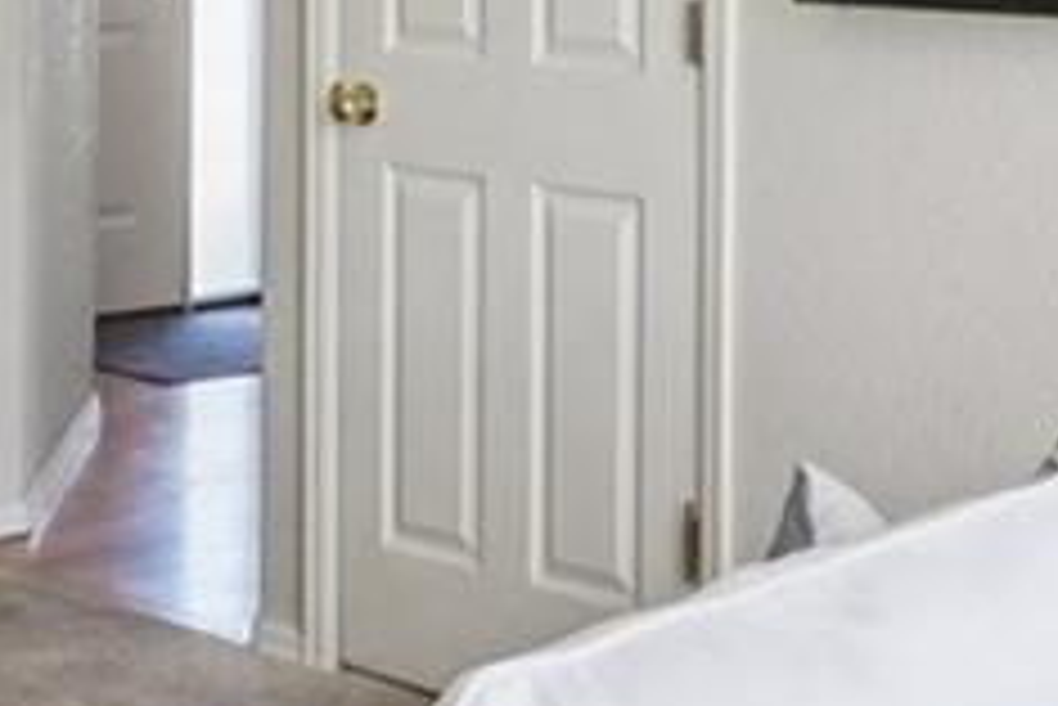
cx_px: 207
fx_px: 2999
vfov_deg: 13.0
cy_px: -211
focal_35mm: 102
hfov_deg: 19.8
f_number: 8
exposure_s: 1/13
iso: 800
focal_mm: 10
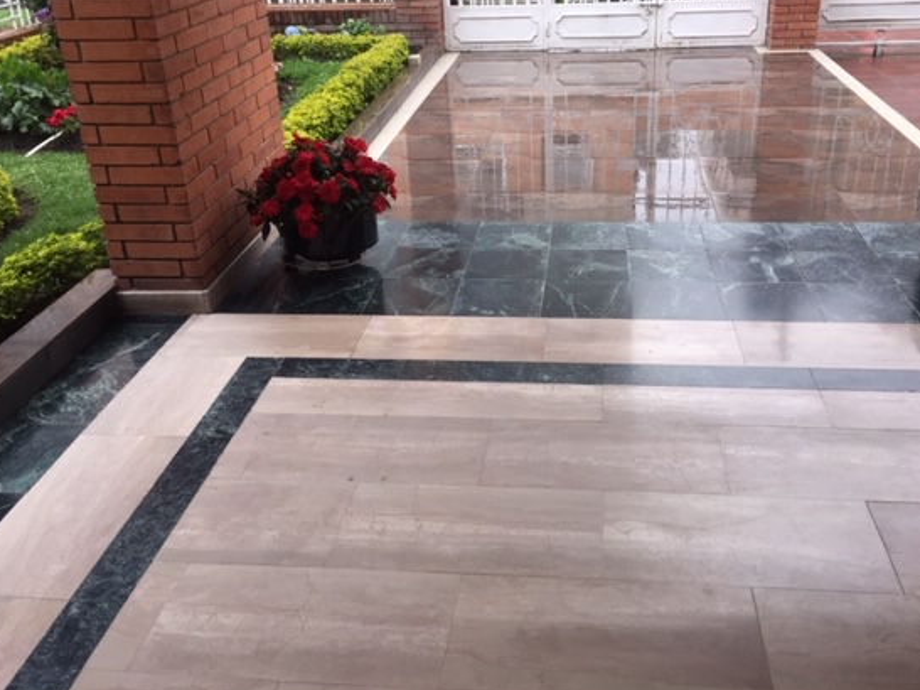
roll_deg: +0.8
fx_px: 903
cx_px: 500
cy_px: 292
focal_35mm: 34
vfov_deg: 41.6
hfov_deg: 53.9
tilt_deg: -24.1
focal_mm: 4.15
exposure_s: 1/316
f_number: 2.2
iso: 32
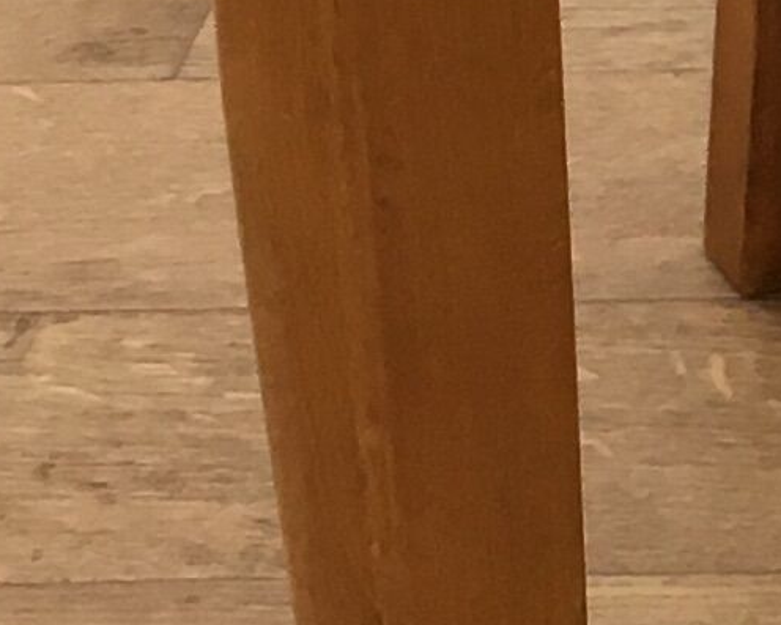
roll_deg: +0.5
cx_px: 1581
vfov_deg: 6.4
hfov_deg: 8.0
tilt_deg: -19.7
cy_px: -946
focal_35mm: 230
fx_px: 5317
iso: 32
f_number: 2.2
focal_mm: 4.15
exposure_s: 1/33
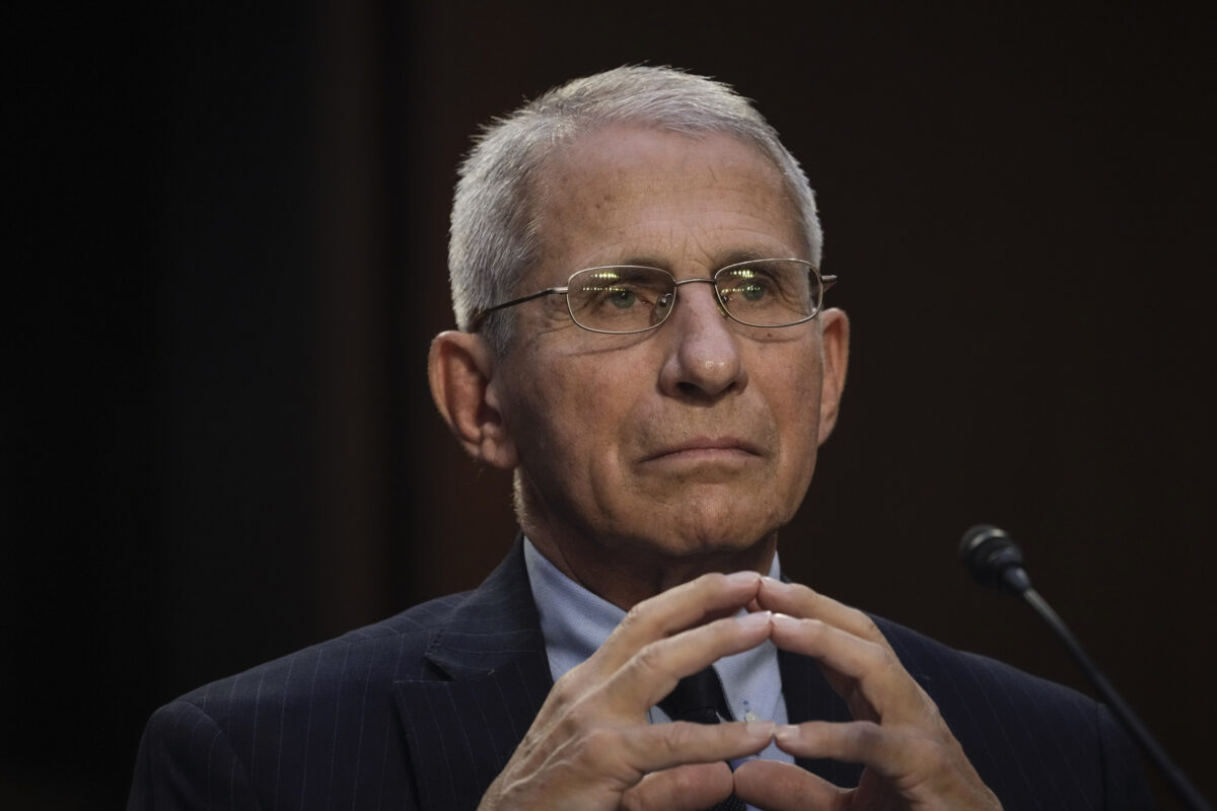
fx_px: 10547
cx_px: 608
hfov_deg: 6.6
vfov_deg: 4.4
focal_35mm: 312
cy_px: 406
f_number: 5.6
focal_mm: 312
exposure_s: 1/320
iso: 5000
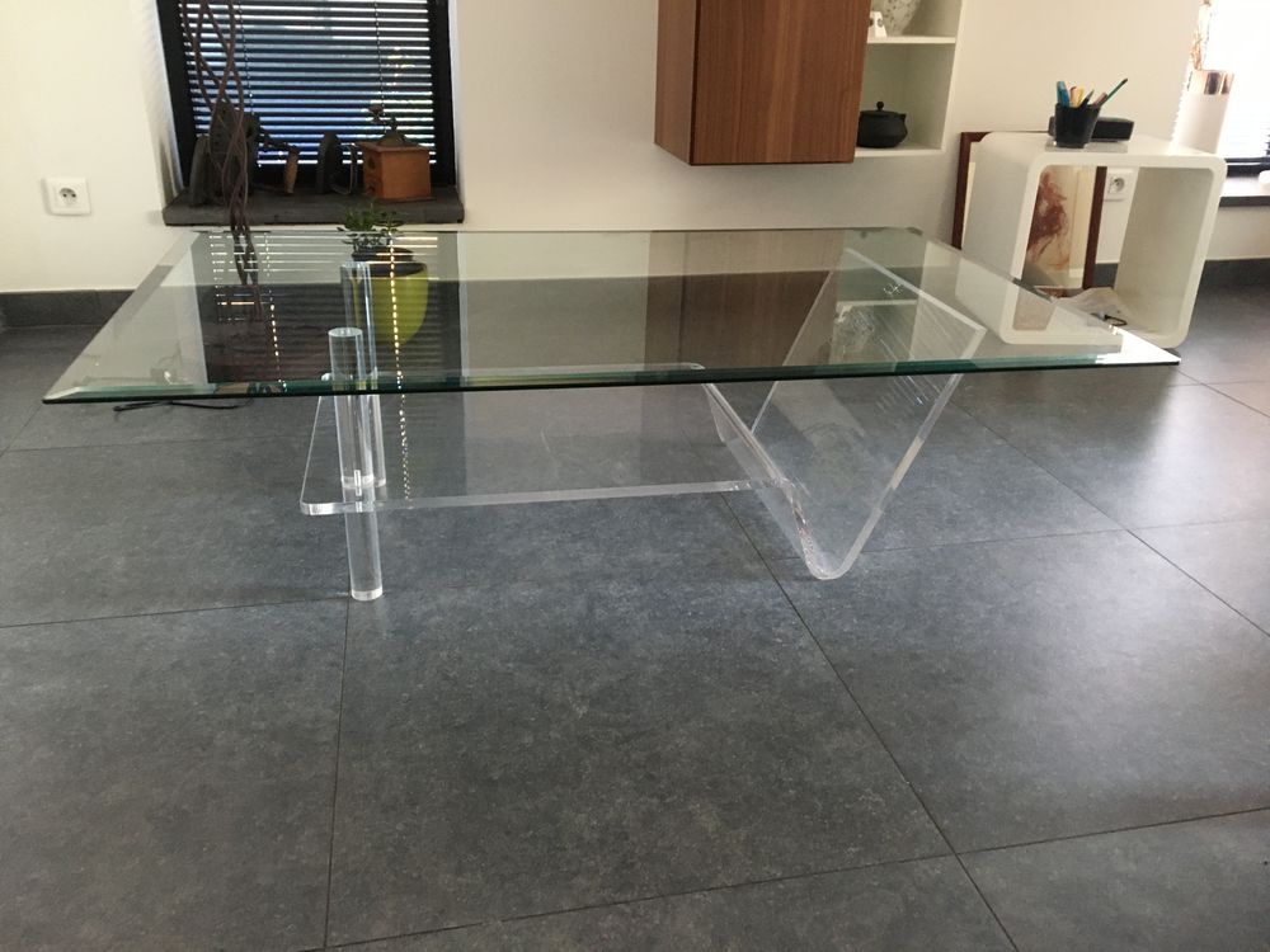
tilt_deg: -24.2
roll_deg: -0.9
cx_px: 635
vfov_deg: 48.2
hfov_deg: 61.7
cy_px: 476
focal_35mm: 29
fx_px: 1064
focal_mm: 4.15
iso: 200
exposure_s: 1/25
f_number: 2.2
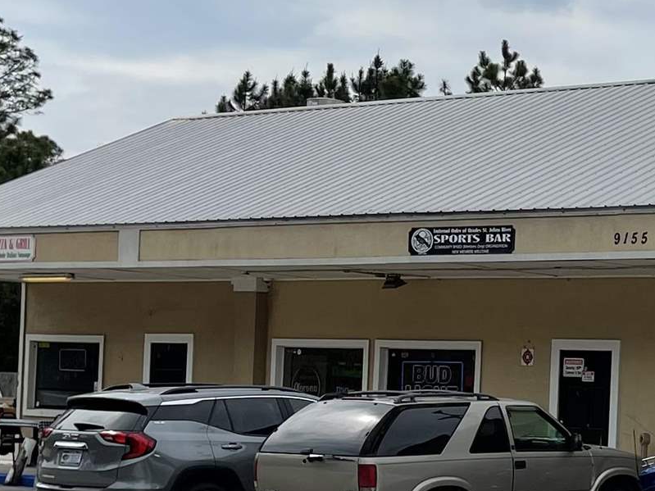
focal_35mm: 100
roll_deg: -3.0
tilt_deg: +0.6
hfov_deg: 17.9
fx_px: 1892
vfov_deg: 14.7
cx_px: 936
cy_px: 391
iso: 32
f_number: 1.6
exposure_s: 1/5618
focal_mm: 5.1
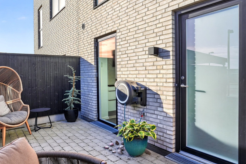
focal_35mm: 25
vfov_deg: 51.3
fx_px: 171
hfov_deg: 71.4
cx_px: 111
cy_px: 80
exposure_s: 1/125
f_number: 8
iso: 400
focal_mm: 19
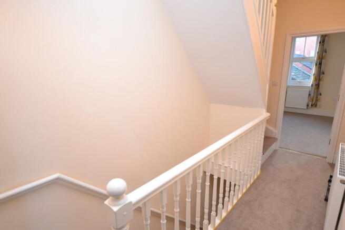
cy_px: 115
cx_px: 172
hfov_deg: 85.4
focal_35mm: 20
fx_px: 187
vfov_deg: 63.2
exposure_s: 1/60
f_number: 3.5
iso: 900
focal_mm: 13
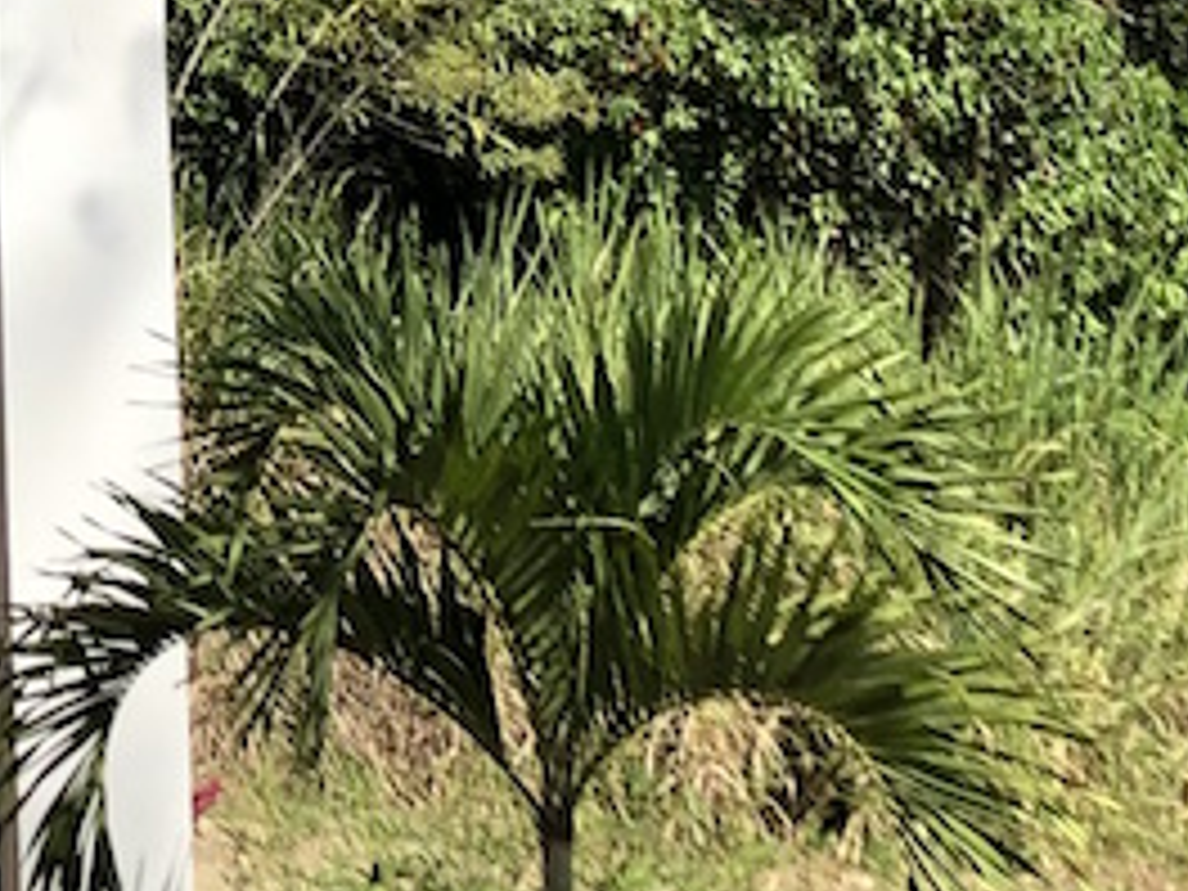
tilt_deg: +0.5
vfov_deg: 9.5
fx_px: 5251
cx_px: -292
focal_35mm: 153
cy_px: -369
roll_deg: +1.7
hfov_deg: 12.6
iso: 20
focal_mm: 3.99
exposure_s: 1/1171
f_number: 1.8
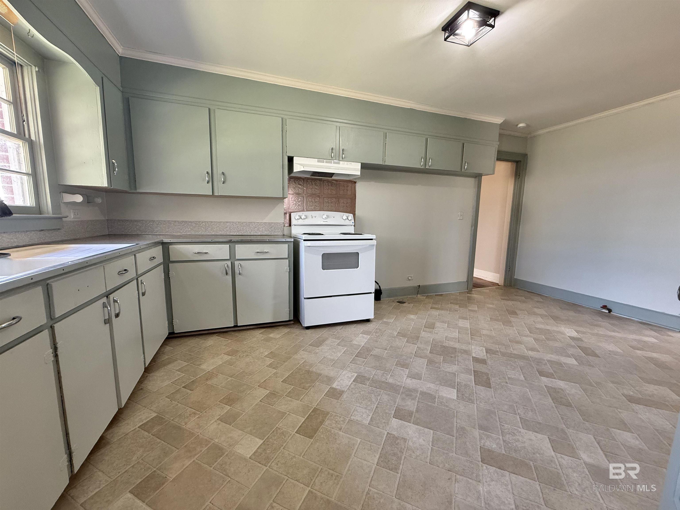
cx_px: 340
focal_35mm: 14
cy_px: 255
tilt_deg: -8.2
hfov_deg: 102.1
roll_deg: -1.0
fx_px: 275
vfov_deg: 85.7
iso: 200
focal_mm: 2.22
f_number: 2.2
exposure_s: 1/60
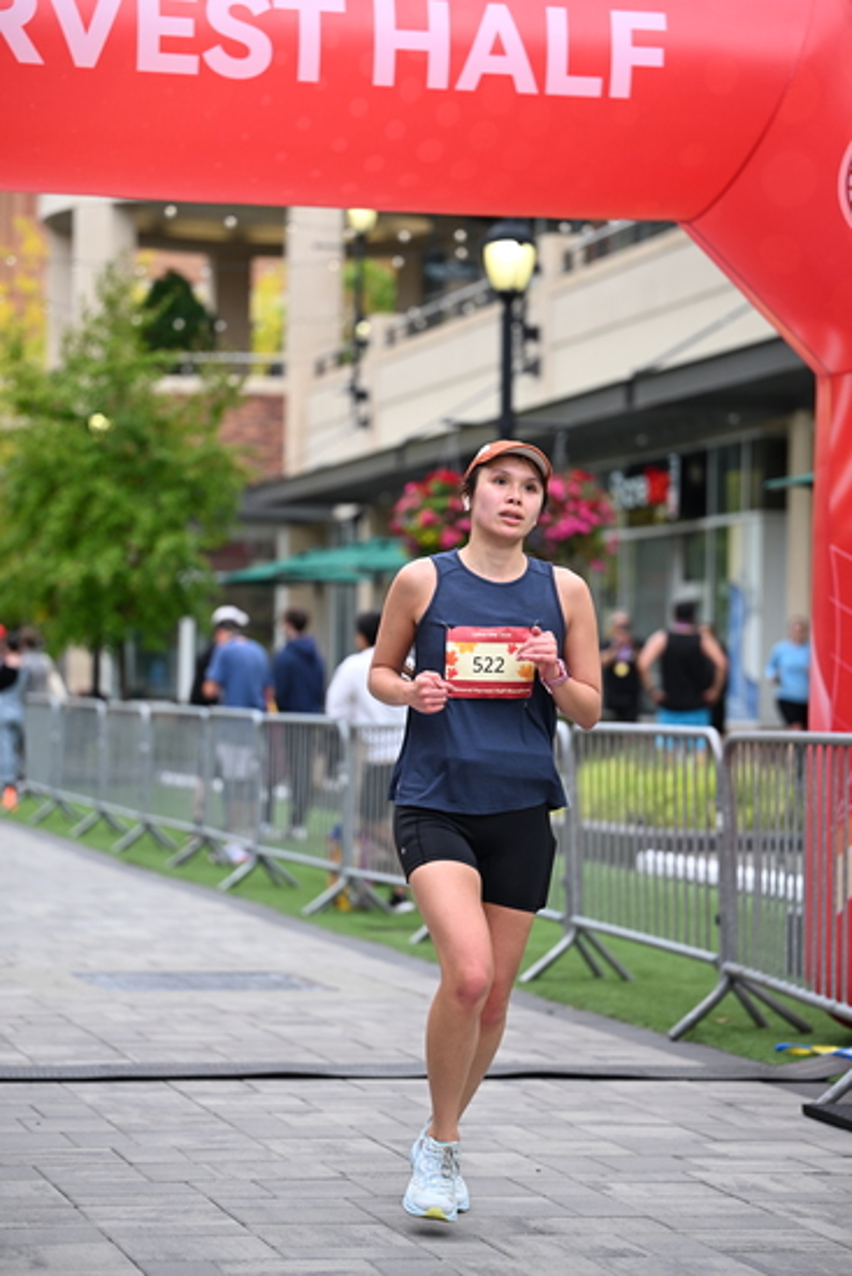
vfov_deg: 21.9
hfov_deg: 14.7
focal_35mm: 93
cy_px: 638
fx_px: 3299
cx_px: 426
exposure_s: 1/2000
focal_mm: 93
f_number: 2.8
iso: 640
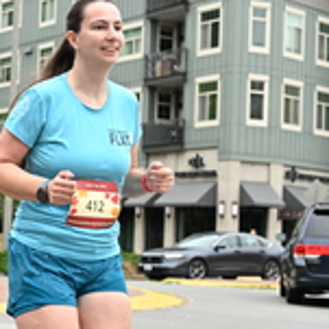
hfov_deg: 14.3
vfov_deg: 14.8
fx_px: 1269
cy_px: 174
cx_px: -60
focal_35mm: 118
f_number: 4
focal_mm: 38
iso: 1600
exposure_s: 1/800
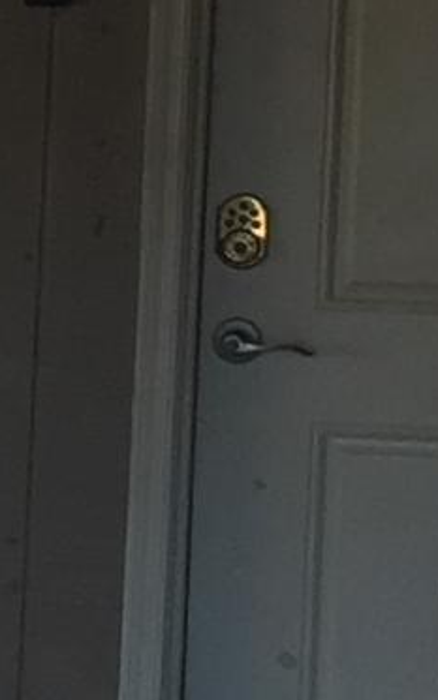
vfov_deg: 8.5
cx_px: -1951
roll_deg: -1.7
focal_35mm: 247
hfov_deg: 4.4
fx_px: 4719
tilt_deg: -5.3
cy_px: 334
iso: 32
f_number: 2.2
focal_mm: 4.15
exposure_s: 1/258
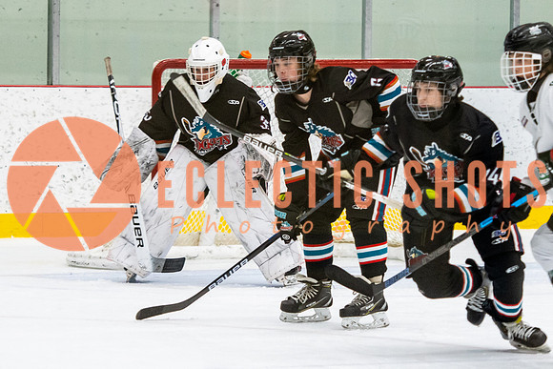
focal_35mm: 277
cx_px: 240
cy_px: 131
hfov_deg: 7.4
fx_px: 4251
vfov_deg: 5.0
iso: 1800
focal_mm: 120
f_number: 2.8
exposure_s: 1/640
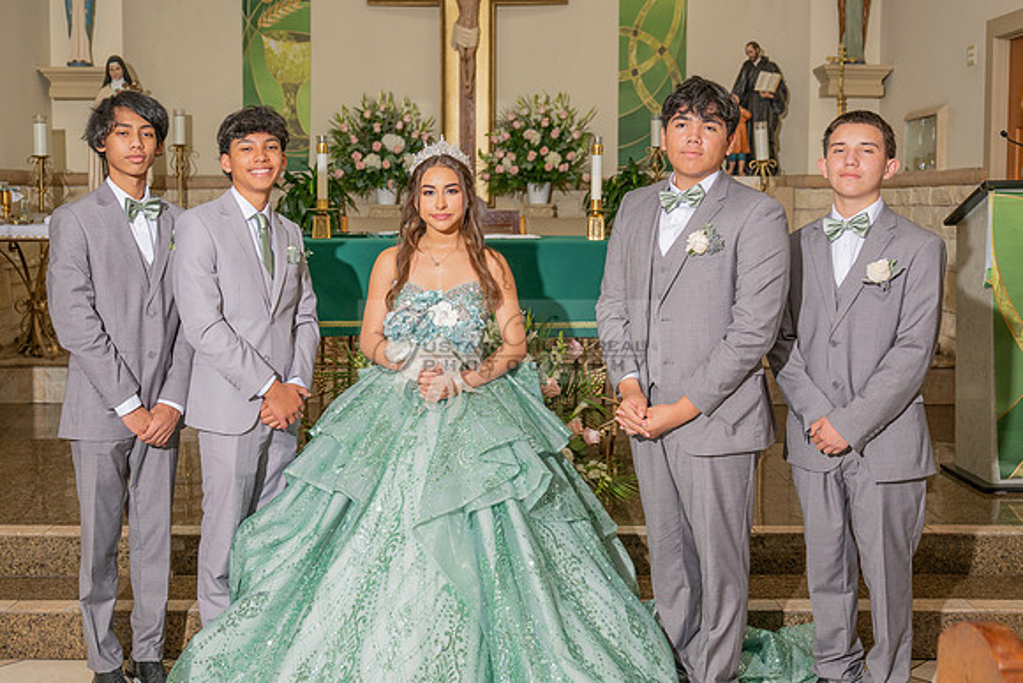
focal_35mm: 43
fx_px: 1235
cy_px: 271
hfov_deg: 45.0
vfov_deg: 30.8
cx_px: 470
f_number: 3.5
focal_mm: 36
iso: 320
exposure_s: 1/200
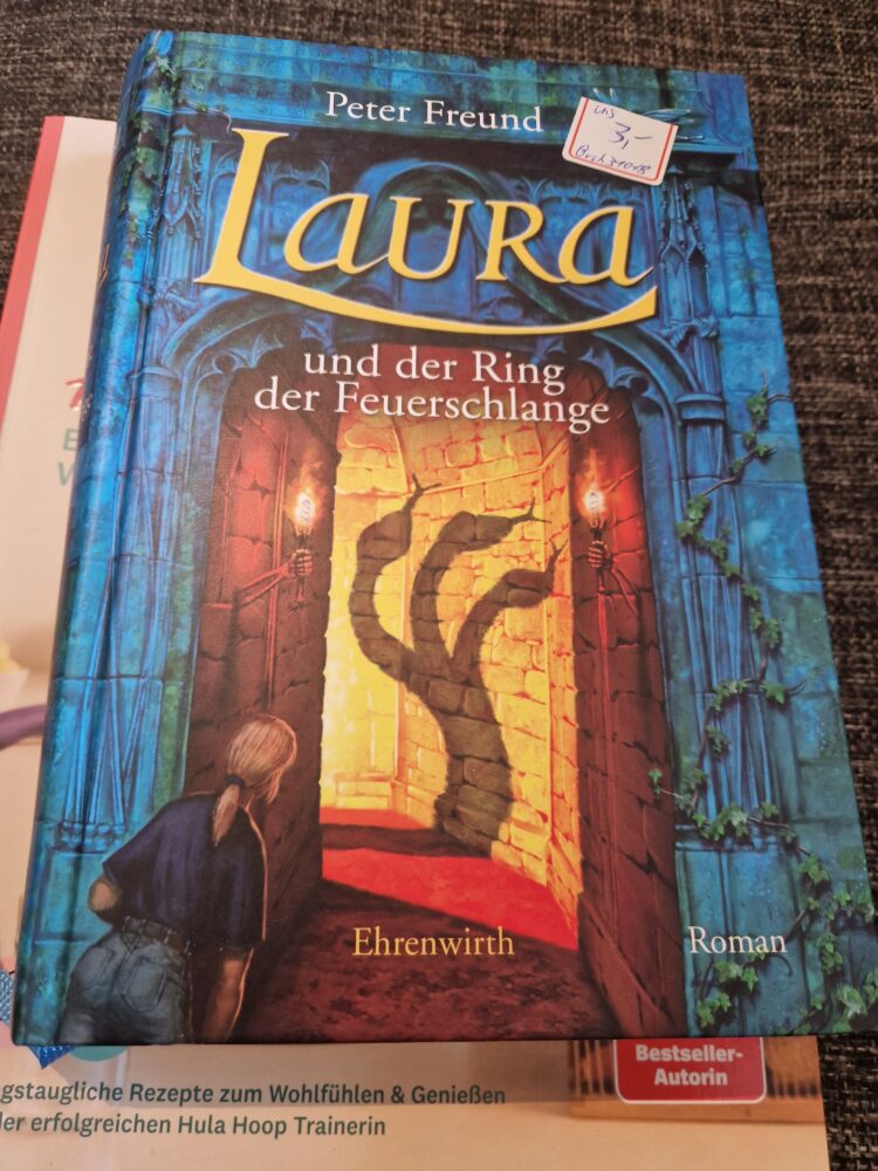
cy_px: 586
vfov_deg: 73.9
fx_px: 778
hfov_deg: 58.9
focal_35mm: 23
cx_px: 439
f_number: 1.8
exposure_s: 1/100
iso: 400
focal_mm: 5.4
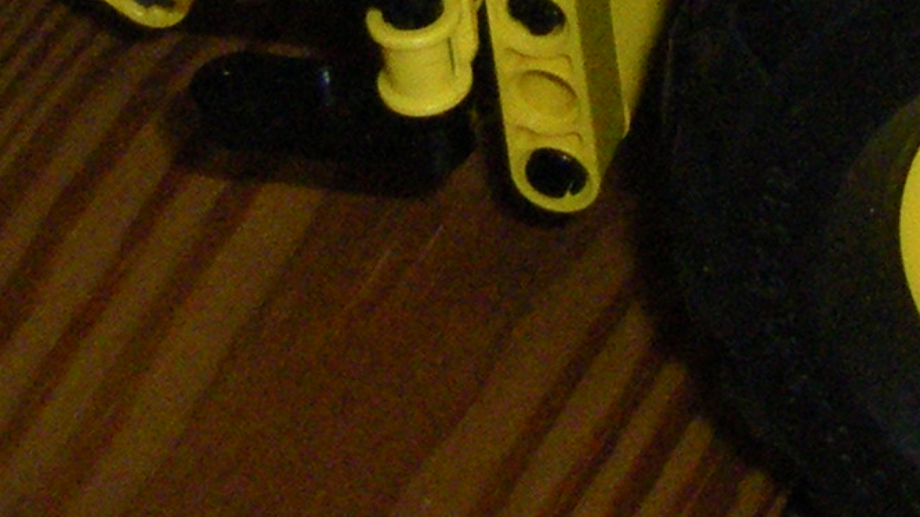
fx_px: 4950
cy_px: -870
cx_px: 1247
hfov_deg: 10.4
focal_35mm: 203
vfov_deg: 5.7
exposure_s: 1/50
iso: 320
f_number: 3.5
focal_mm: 6.3
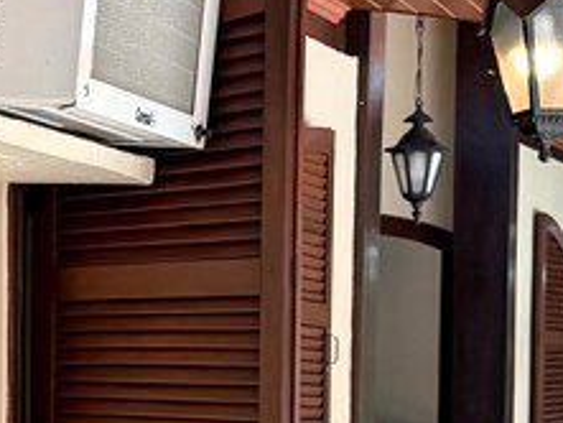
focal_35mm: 139
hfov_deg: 13.6
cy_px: 456
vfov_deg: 10.6
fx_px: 2262
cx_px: -178
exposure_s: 1/323
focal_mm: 6.76
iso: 80
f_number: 1.78
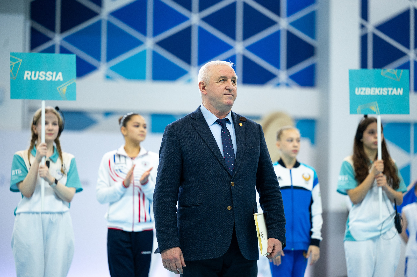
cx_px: 208
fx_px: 1563
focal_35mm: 135
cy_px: 138
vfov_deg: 10.1
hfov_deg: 15.2
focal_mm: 135
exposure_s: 1/1000
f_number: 2.8
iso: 1600
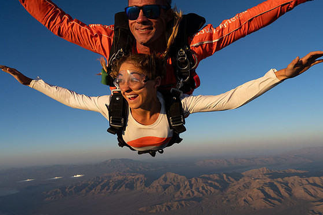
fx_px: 224
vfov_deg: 51.3
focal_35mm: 25
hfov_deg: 71.5
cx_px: 168
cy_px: 108
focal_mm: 24
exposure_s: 1/2000
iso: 1250
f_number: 9
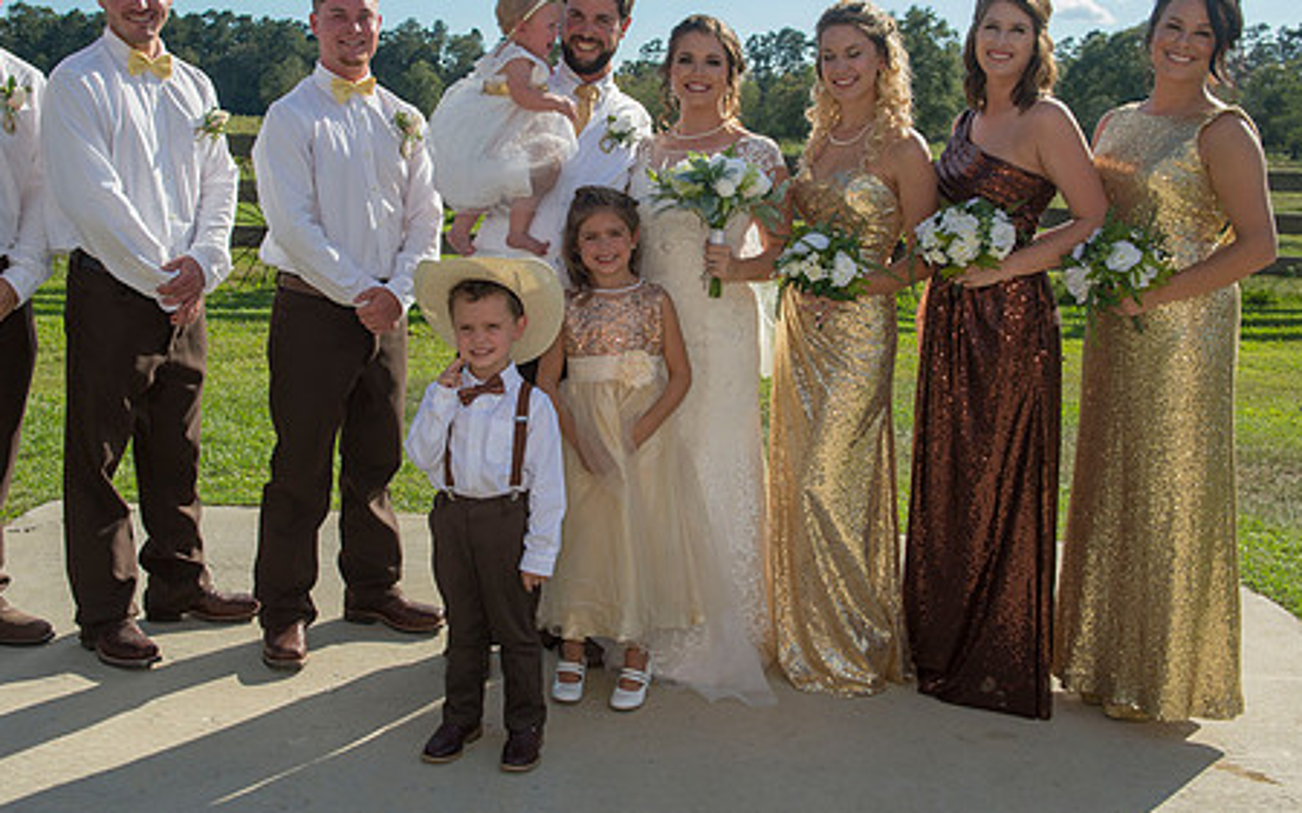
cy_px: 304
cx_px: 599
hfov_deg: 47.2
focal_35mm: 42
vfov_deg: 30.4
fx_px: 1490
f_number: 6.3
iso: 200
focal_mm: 32
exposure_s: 1/800
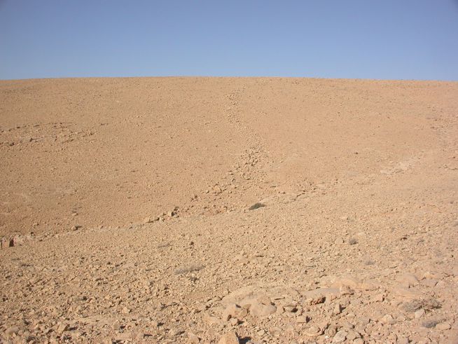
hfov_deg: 49.0
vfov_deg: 37.7
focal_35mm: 38
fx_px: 503
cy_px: 172
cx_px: 229
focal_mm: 7.85
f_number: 7.5
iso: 100
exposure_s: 1/460
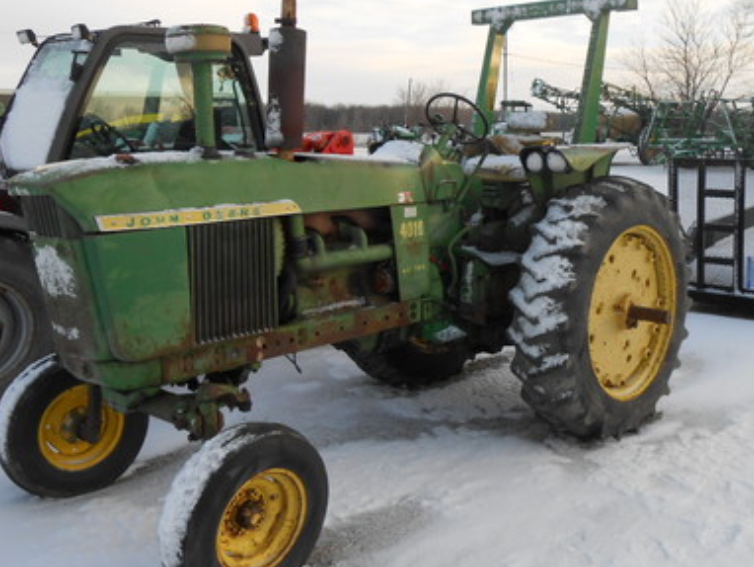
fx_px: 806
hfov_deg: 50.0
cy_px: 221
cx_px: 424
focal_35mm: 37
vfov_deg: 38.5
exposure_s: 1/200
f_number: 3.5
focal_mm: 4.6
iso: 80
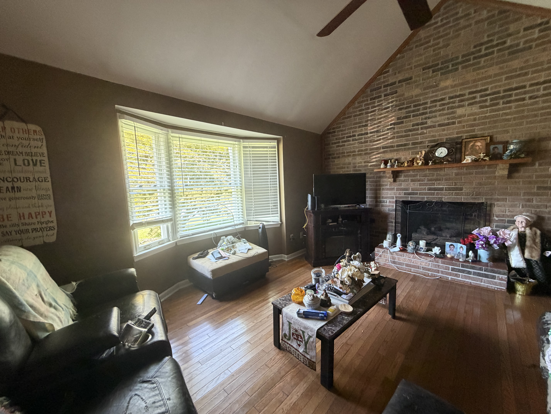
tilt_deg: -6.3
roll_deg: +2.0
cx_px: 276
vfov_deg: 85.7
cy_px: 207
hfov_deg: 102.1
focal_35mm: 14
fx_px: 223
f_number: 2.2
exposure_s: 1/60
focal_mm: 2.22
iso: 320
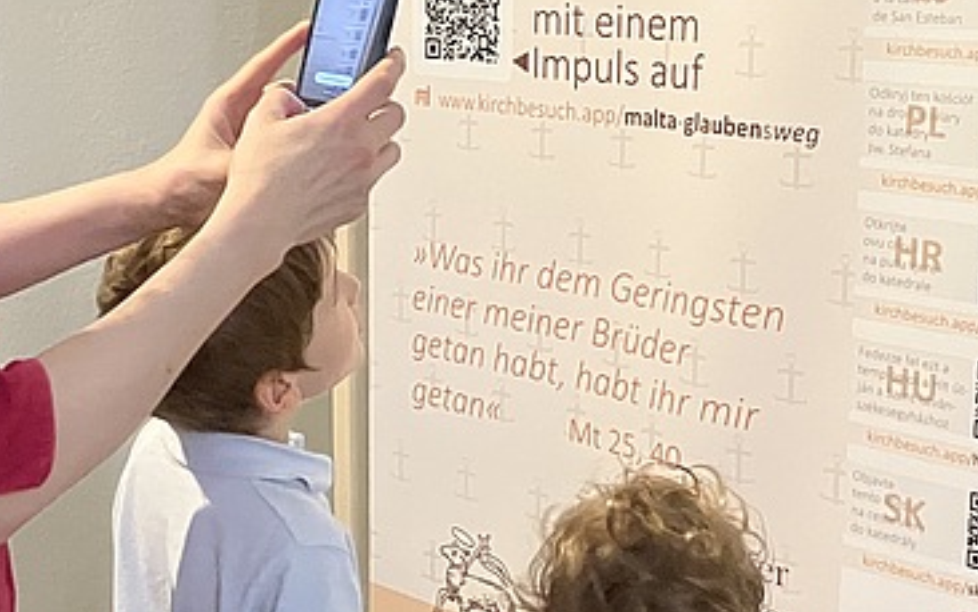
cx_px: 227
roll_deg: +0.7
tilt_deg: -10.6
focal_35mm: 73
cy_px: 266
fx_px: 1946
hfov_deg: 27.8
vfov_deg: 17.9
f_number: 1.8
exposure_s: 1/45
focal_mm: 3.99
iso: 320
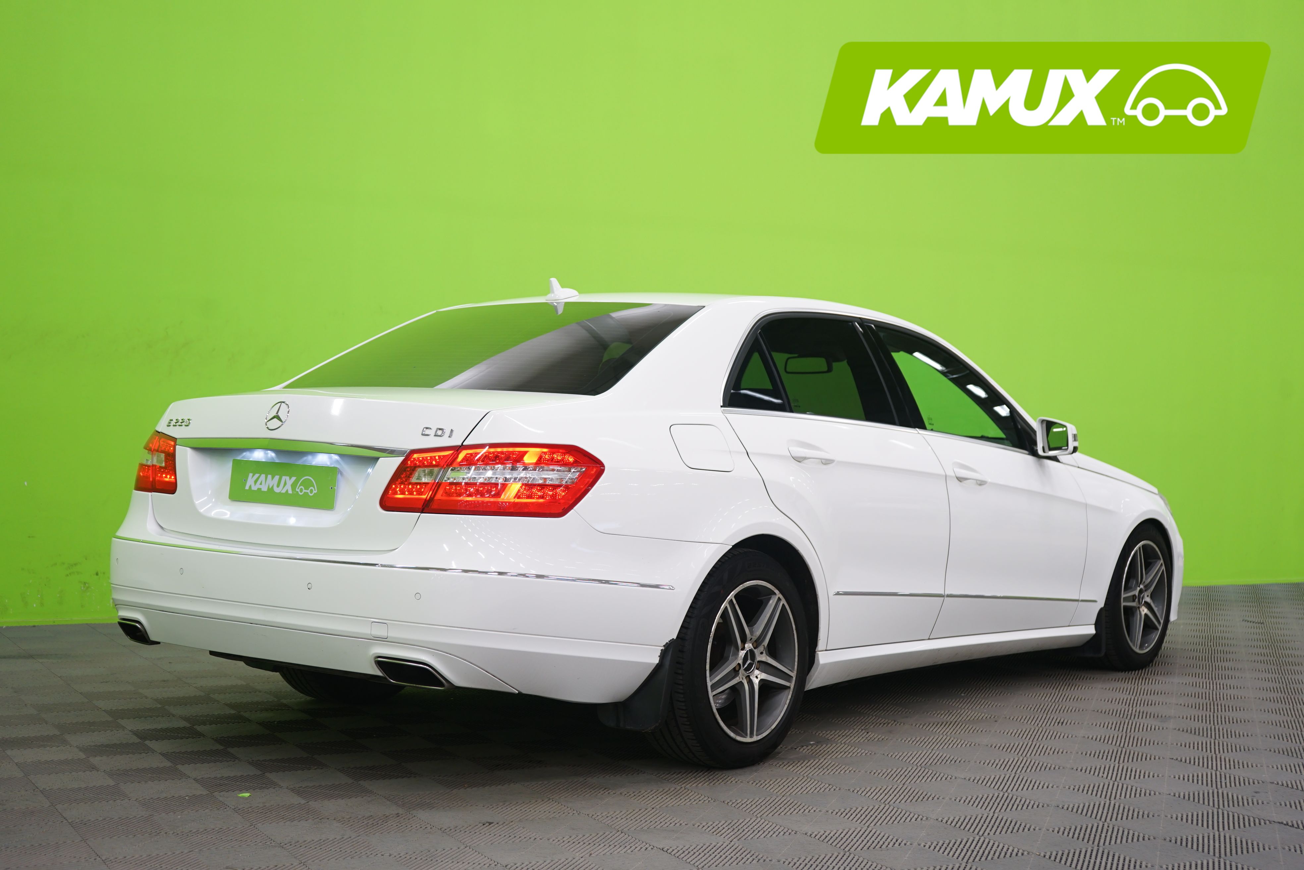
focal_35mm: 47
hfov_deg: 41.9
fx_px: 1702
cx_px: 652
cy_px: 435
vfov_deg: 28.6
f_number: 5
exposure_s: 1/8
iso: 400
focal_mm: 47
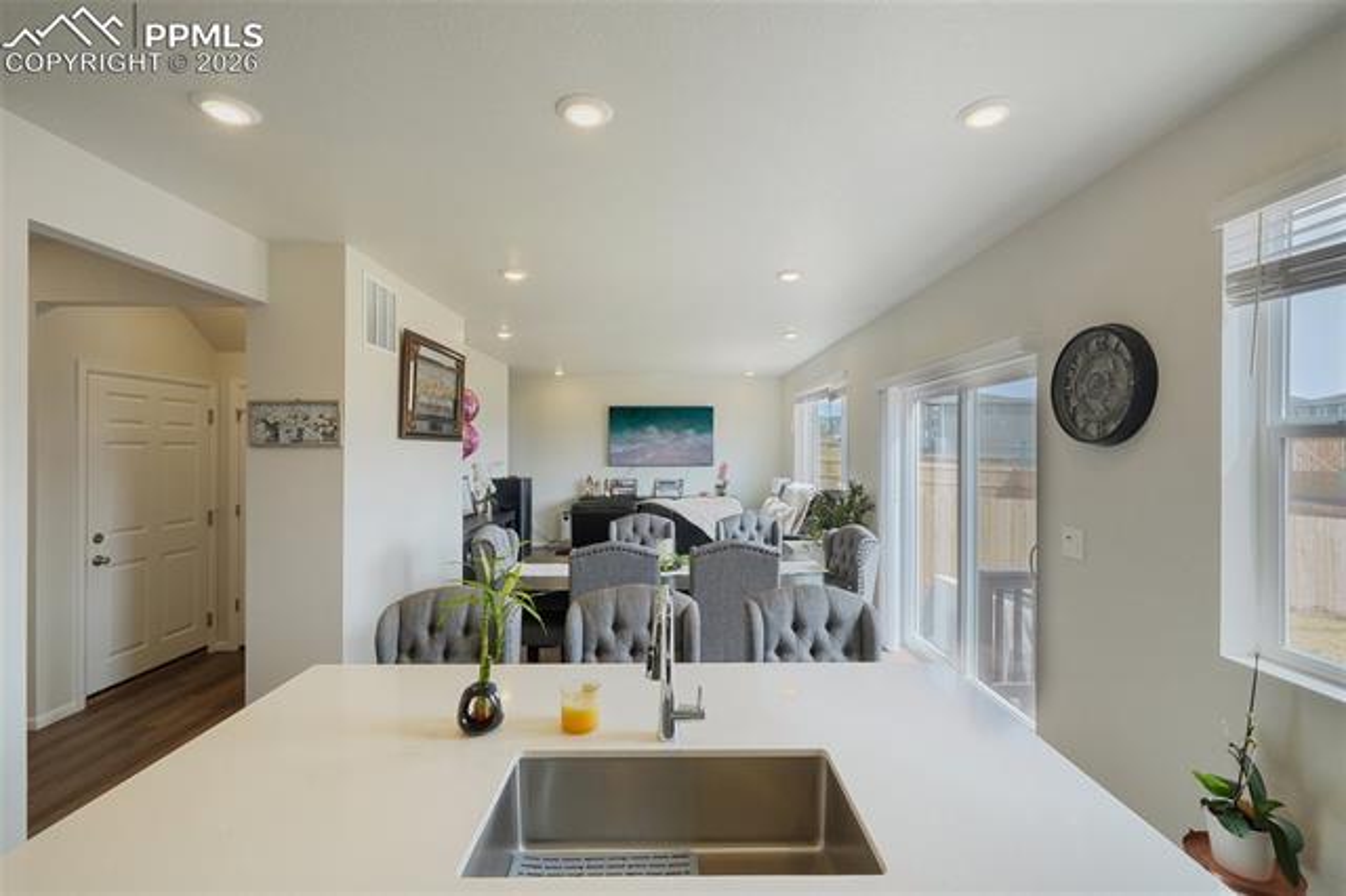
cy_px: 448
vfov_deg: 77.3
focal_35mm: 15
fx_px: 561
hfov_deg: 100.4
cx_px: 673
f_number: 8
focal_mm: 10
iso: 800
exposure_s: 1/30
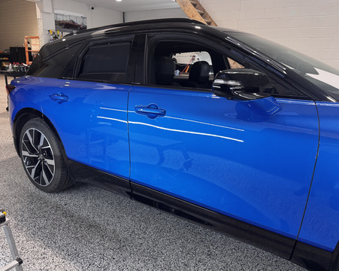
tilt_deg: -13.4
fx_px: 261
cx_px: 175
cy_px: 131
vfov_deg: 54.9
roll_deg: -2.3
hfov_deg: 66.1
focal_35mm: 26
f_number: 1.78
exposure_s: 1/120
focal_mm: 6.76
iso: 160
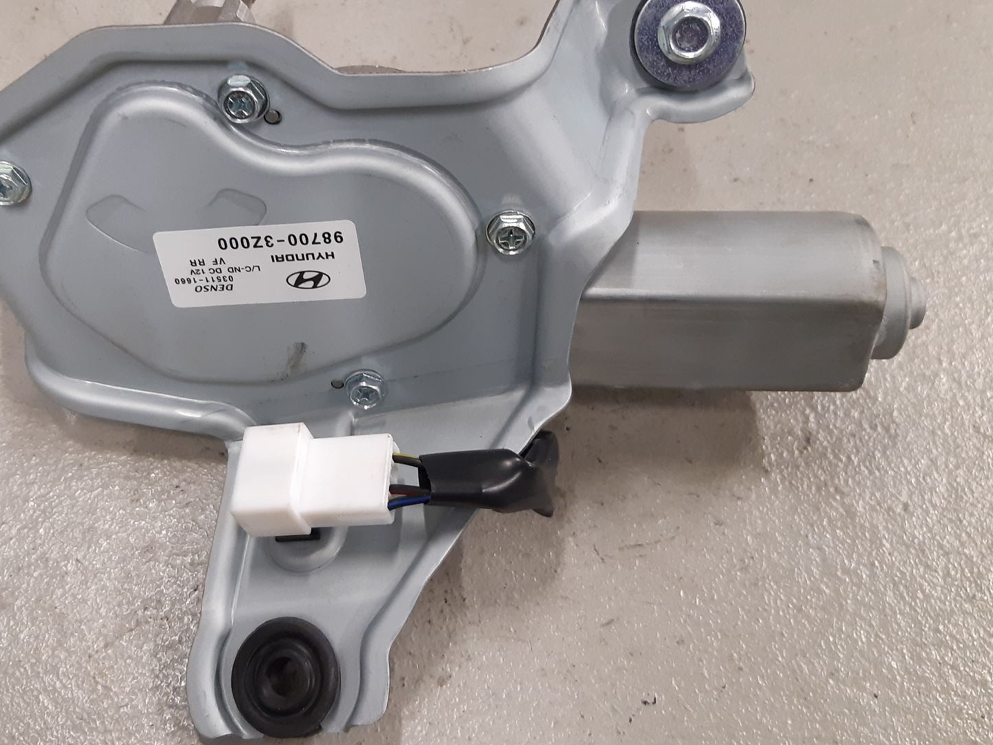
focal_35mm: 37
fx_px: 1061
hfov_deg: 49.4
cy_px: 301
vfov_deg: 38.5
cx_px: 341
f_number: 1.7
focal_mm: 3.93
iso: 200
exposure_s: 1/50
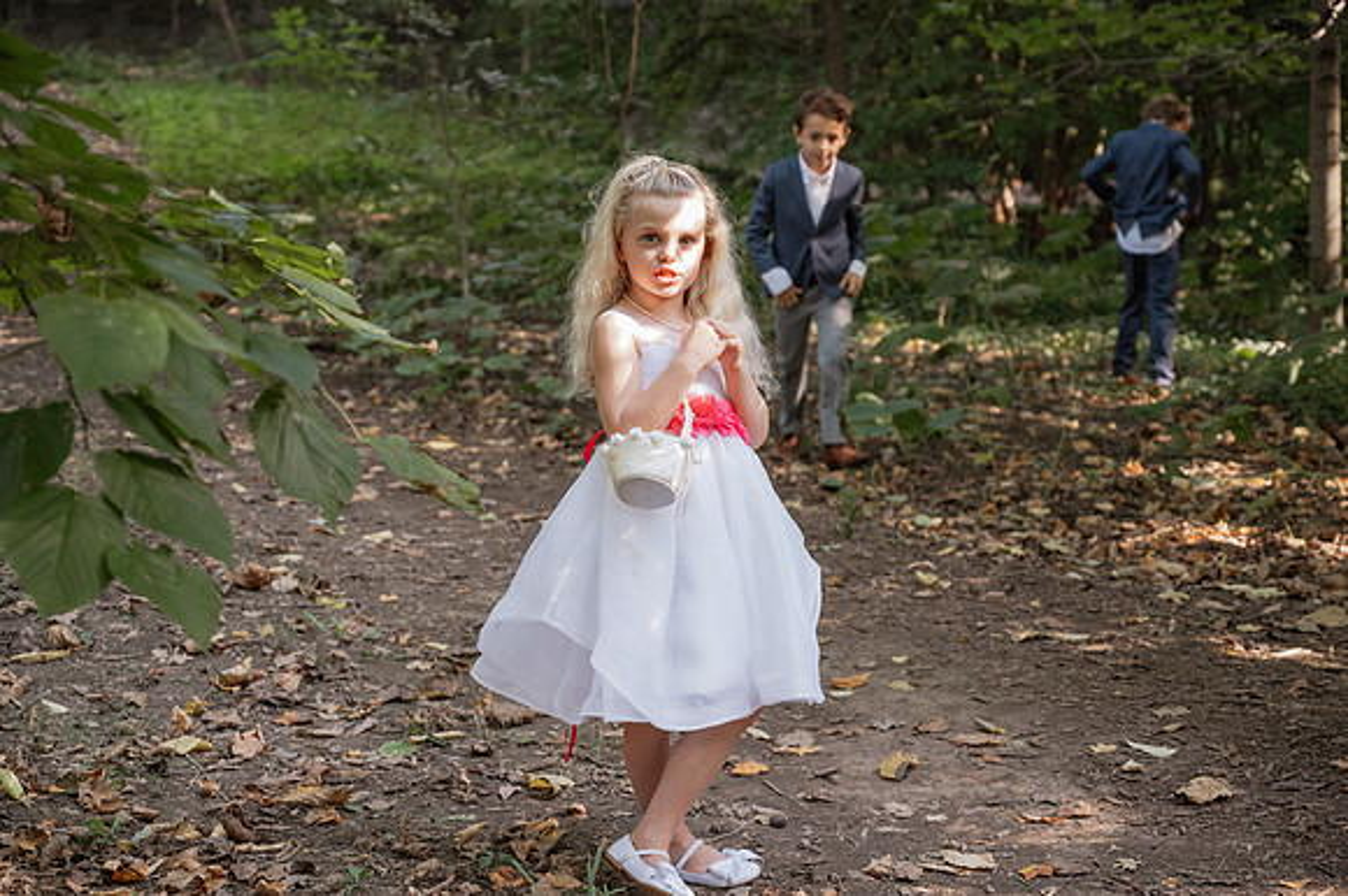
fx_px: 2620
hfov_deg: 28.9
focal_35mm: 70
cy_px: 448
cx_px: 674
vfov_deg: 19.4
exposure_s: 1/320
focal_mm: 70
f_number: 4.5
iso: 1600
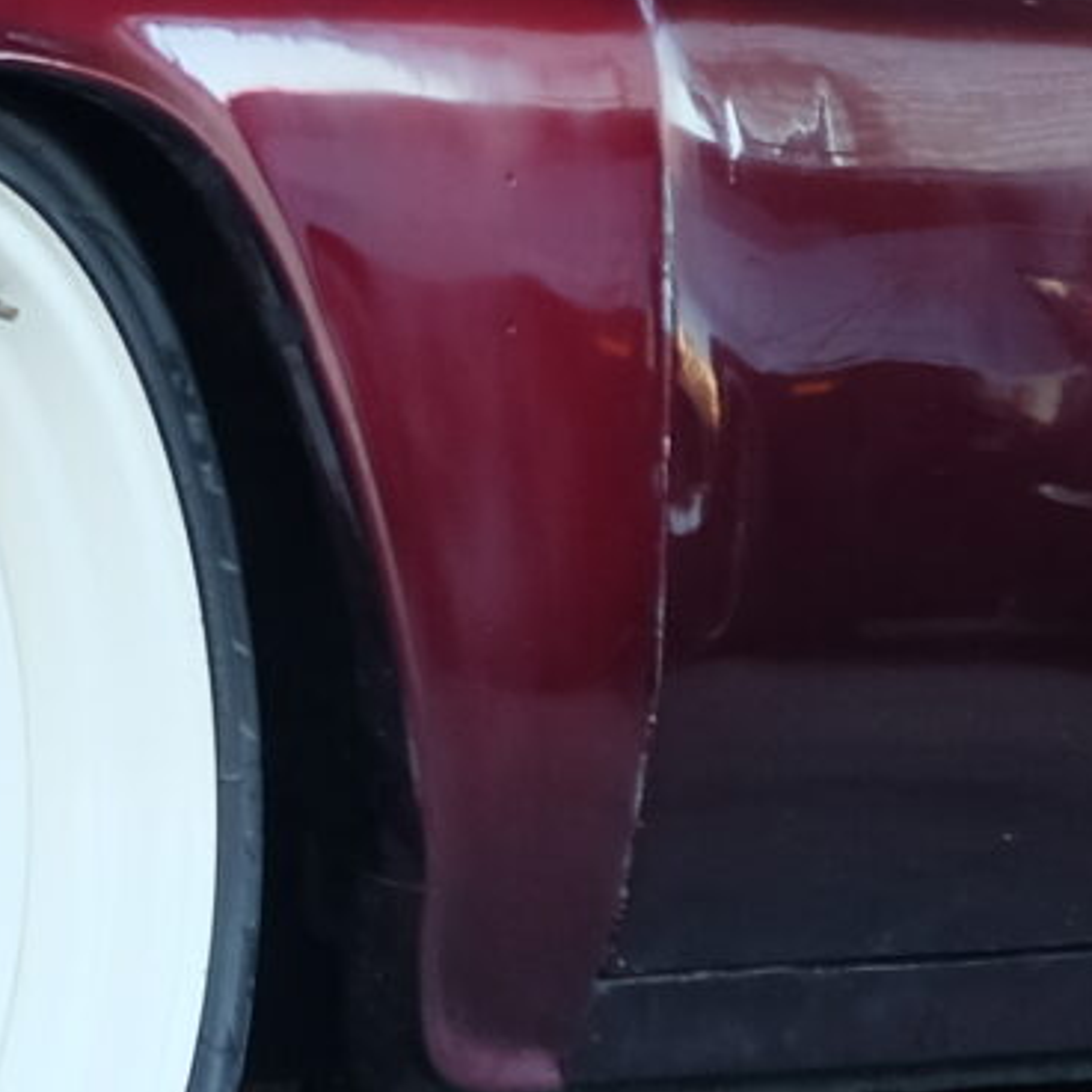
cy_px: -292
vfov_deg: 4.3
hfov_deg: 4.2
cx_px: -979
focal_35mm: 408
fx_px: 14562
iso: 400
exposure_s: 1/105
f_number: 4
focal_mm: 46.3
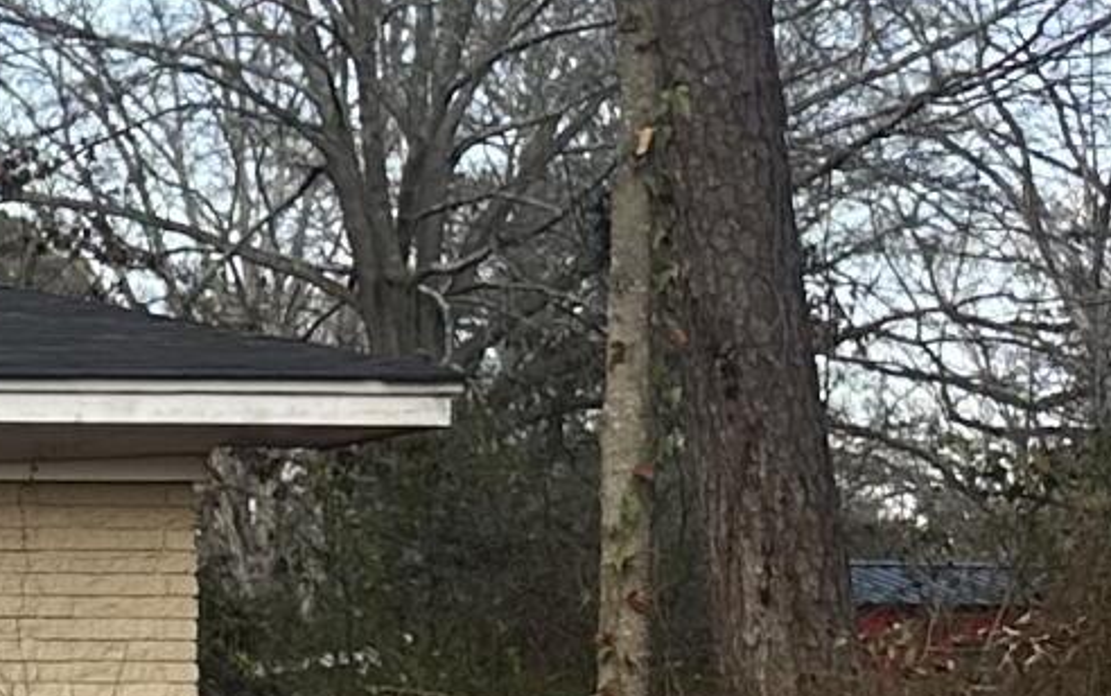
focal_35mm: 155
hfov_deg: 10.3
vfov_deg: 8.4
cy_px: 847
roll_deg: -1.5
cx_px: -2102
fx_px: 4695
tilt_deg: +2.5
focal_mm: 6.86
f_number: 1.78
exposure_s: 1/516
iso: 80
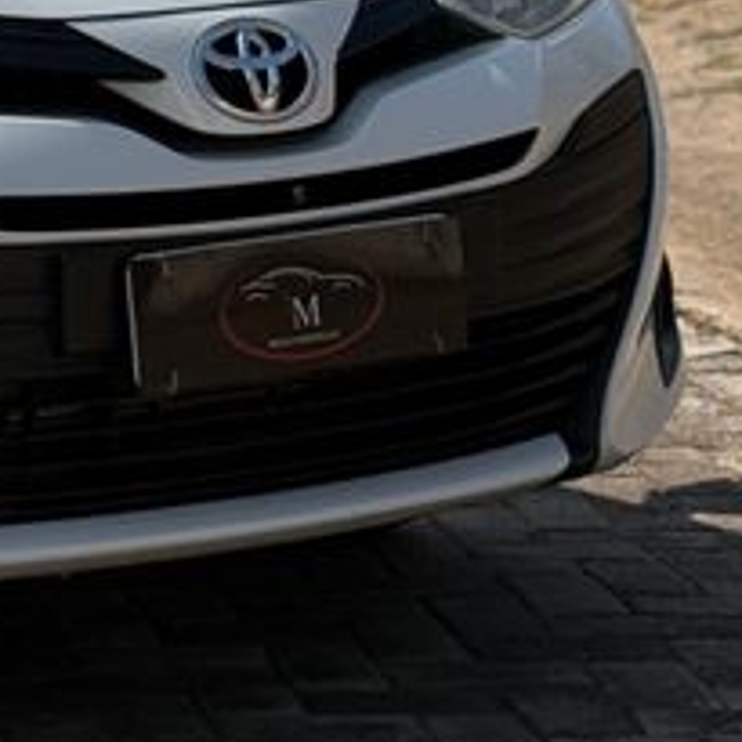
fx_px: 4074
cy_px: -47
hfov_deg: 9.9
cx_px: -586
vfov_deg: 10.3
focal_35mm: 168
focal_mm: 6.76
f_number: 1.78
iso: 64
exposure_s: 1/8772
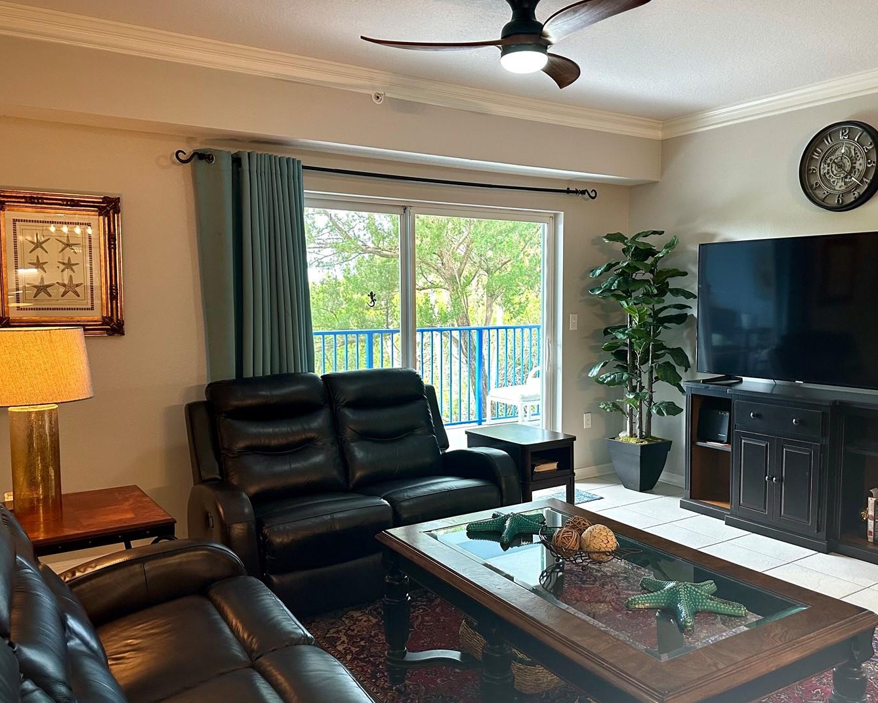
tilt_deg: -4.8
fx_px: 728
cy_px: 368
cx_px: 497
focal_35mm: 28
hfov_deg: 62.0
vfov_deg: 51.5
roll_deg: -0.6
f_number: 1.78
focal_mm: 6.86
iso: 250
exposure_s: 1/60
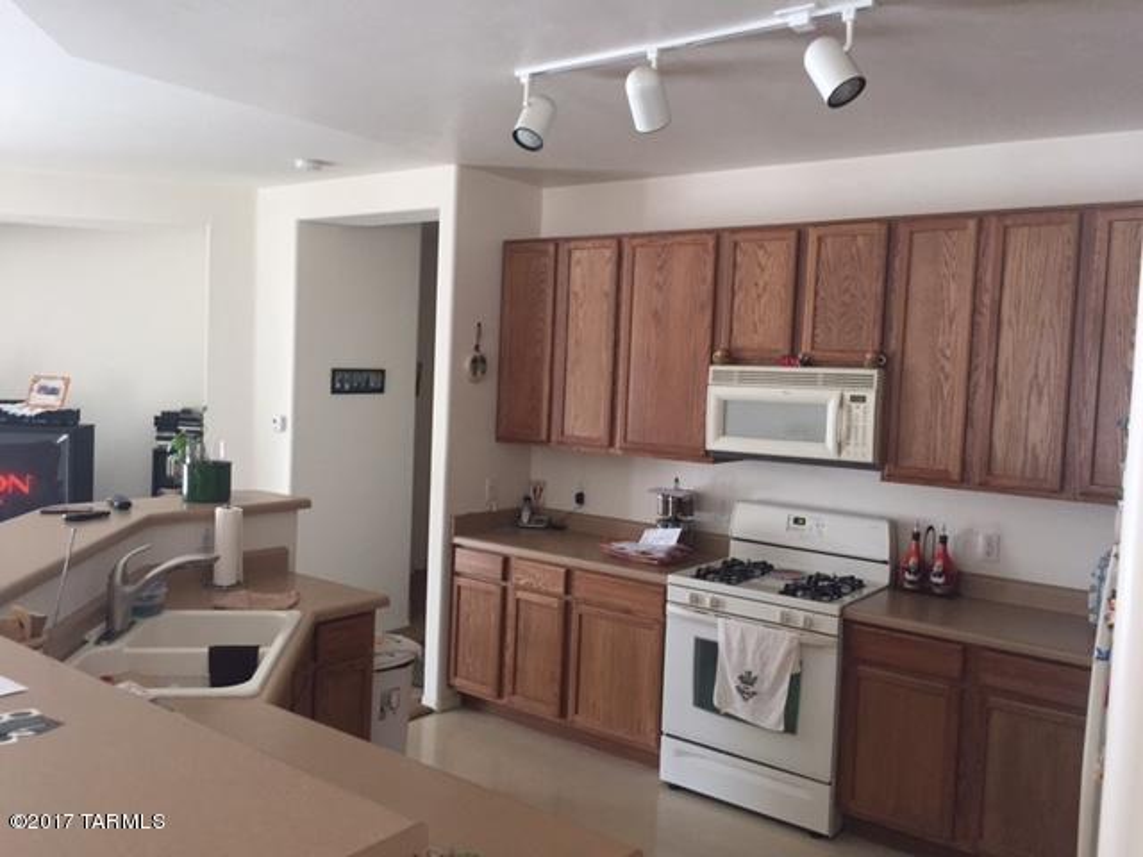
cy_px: 428
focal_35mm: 29
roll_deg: -3.9
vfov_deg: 48.2
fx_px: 958
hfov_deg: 61.7
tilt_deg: -1.4
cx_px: 572
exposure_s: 1/30
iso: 125
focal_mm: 4.15
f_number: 2.2
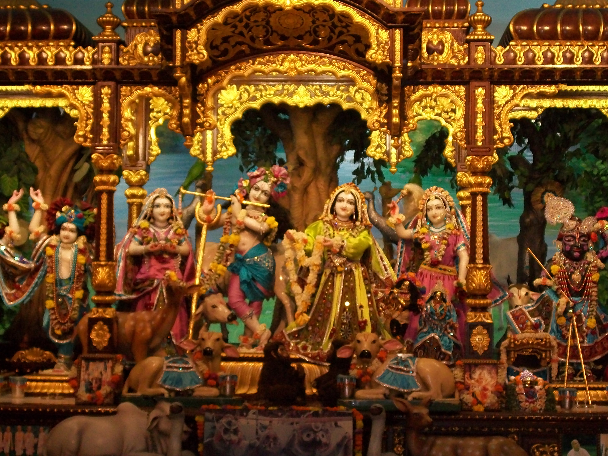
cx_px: 299
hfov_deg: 27.0
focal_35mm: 72
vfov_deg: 20.4
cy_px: 223
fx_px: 1265
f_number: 3.8
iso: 240
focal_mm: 11.6
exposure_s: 1/50
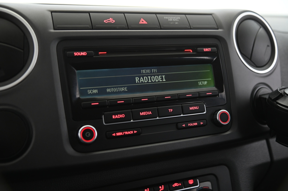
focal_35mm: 40
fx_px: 320
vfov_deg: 33.3
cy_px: 96
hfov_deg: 48.5
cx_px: 144
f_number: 4
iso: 1000
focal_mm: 40
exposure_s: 1/10
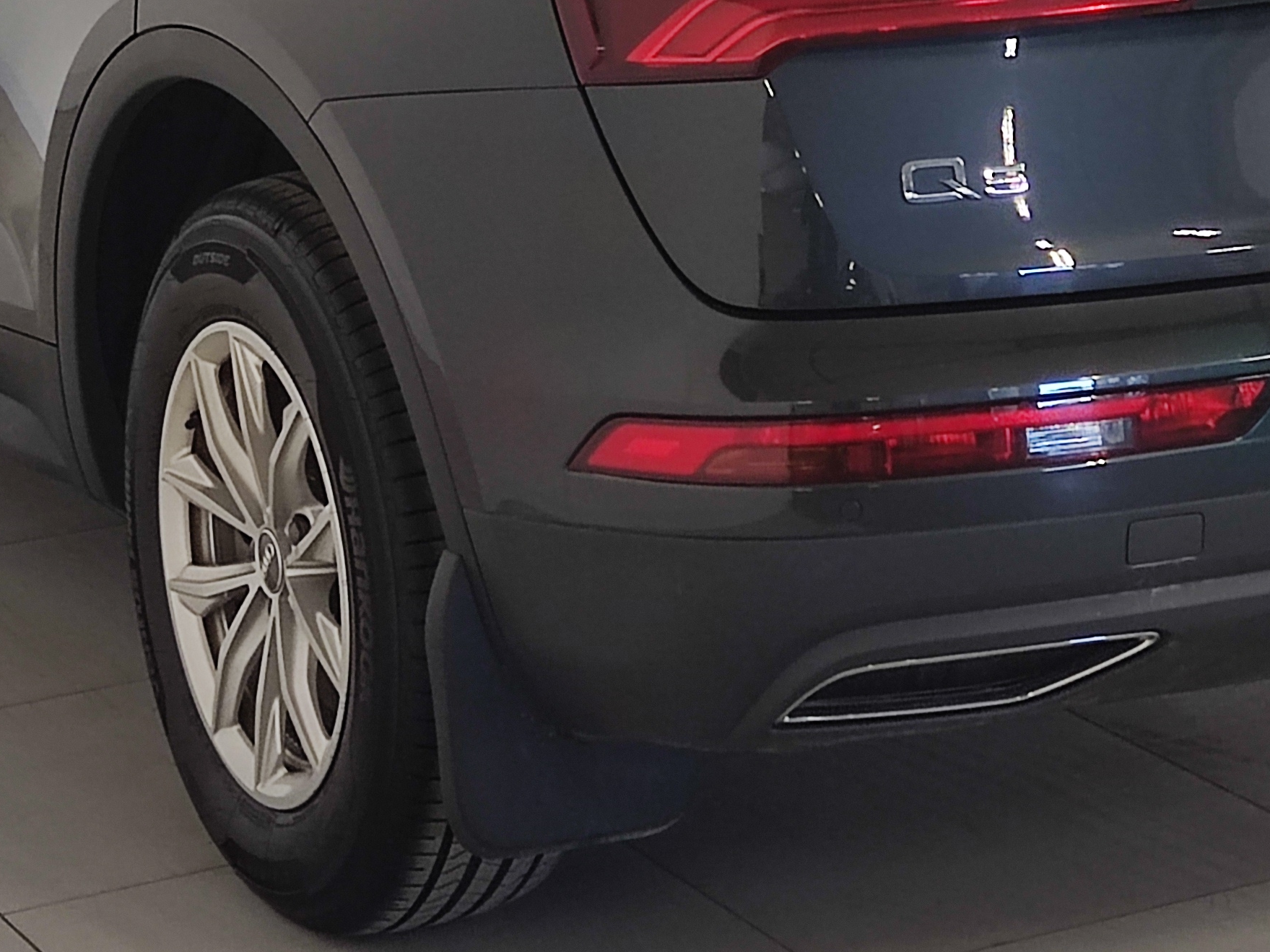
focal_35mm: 116
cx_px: 801
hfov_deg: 16.9
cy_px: 43
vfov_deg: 12.6
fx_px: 4256
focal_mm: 4.74
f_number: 1.79
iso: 184
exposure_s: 1/50
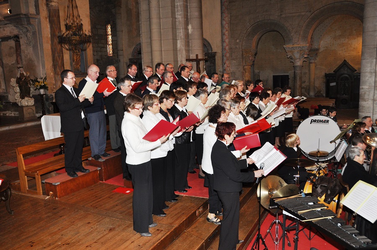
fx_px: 314
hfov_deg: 62.0
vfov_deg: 43.5
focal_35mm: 30
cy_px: 125
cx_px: 188
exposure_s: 1/60
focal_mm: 20
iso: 640
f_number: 5.6
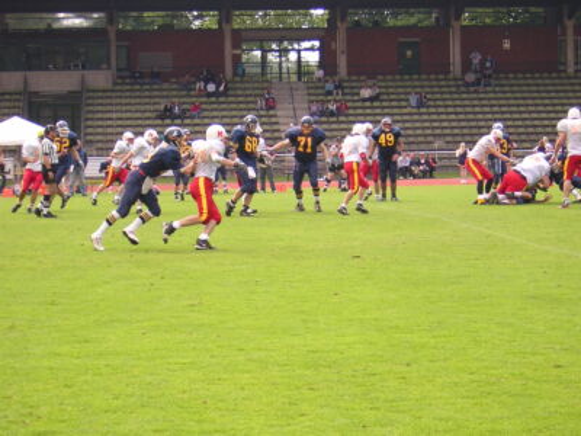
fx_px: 1813
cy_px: 218
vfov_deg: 13.7
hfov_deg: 18.2
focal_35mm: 108
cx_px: 290
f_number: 4.7
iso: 200
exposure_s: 1/257
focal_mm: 14.1
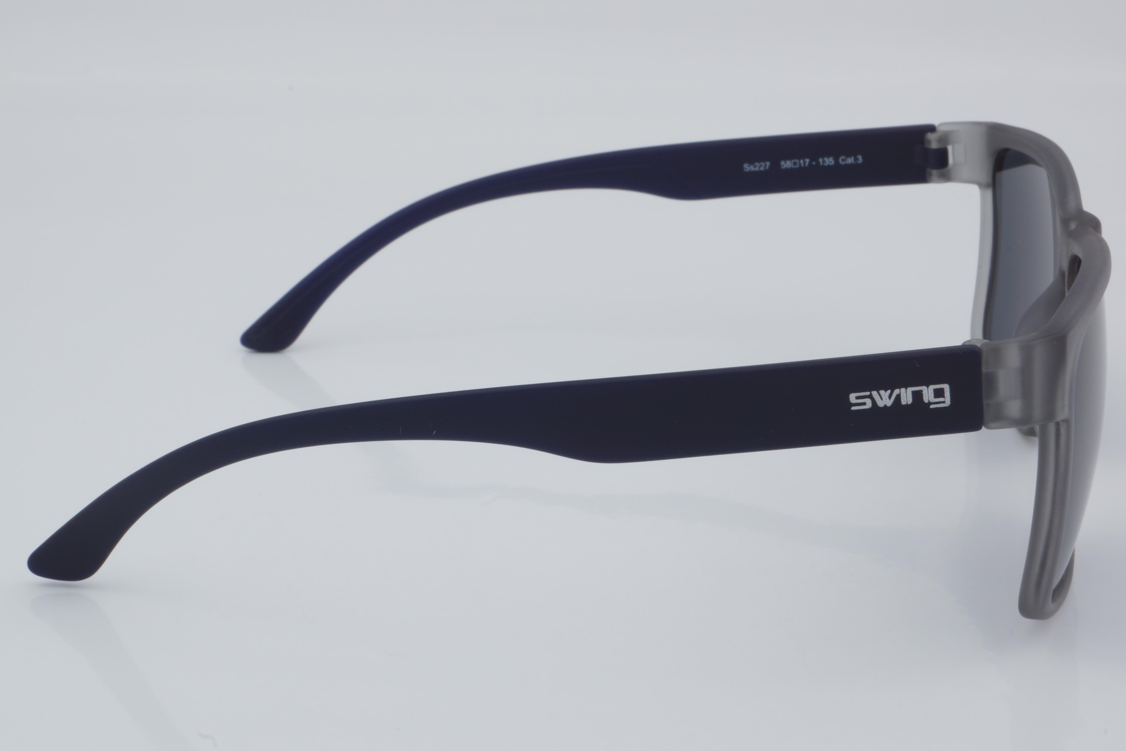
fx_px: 2346
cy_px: 376
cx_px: 563
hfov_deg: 27.0
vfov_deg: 18.2
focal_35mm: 75
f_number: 32
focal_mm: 50
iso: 100
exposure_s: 1/4
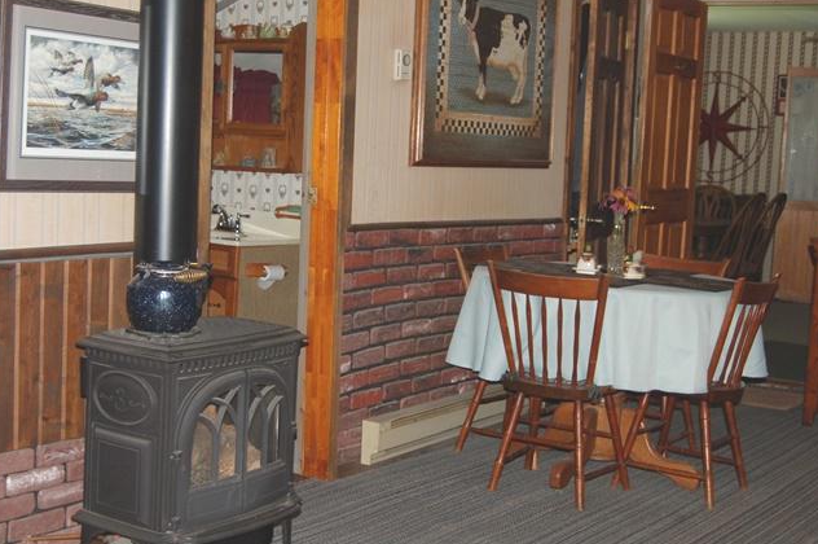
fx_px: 1294
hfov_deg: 35.0
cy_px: 255
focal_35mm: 57
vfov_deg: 23.7
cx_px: 359
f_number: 4.2
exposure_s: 1/60
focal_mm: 30
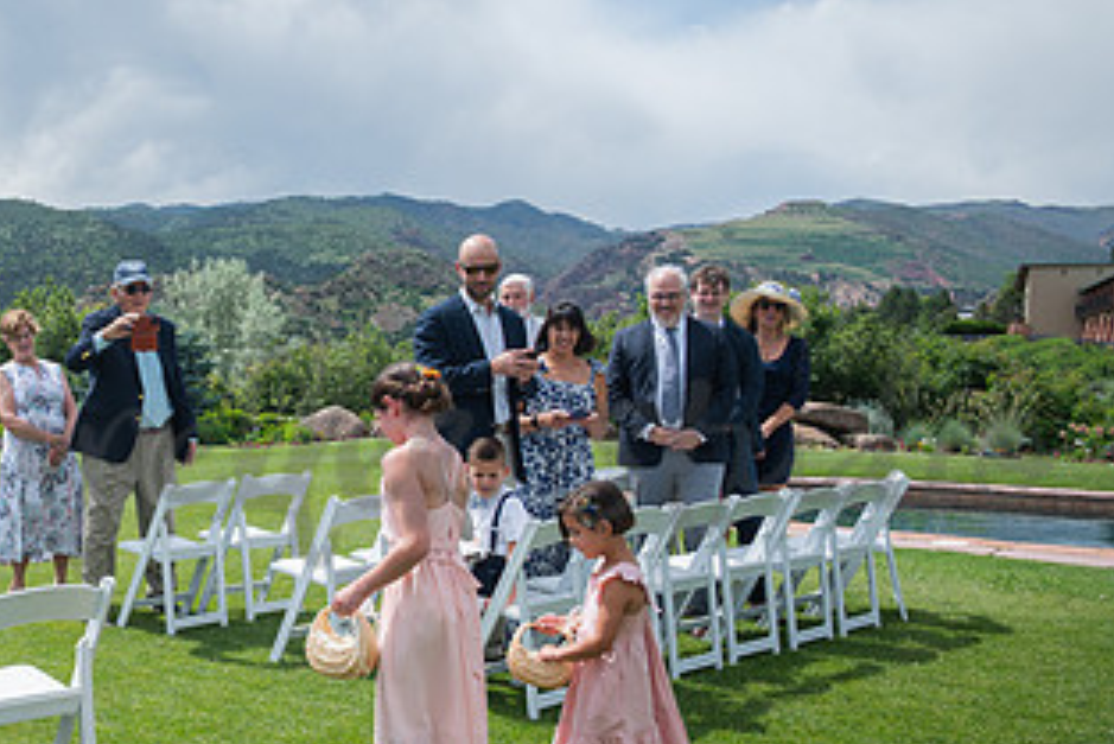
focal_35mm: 45
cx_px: 167
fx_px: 1393
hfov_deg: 41.0
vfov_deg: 29.9
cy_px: 427
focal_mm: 24
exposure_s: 1/320
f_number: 8
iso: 125
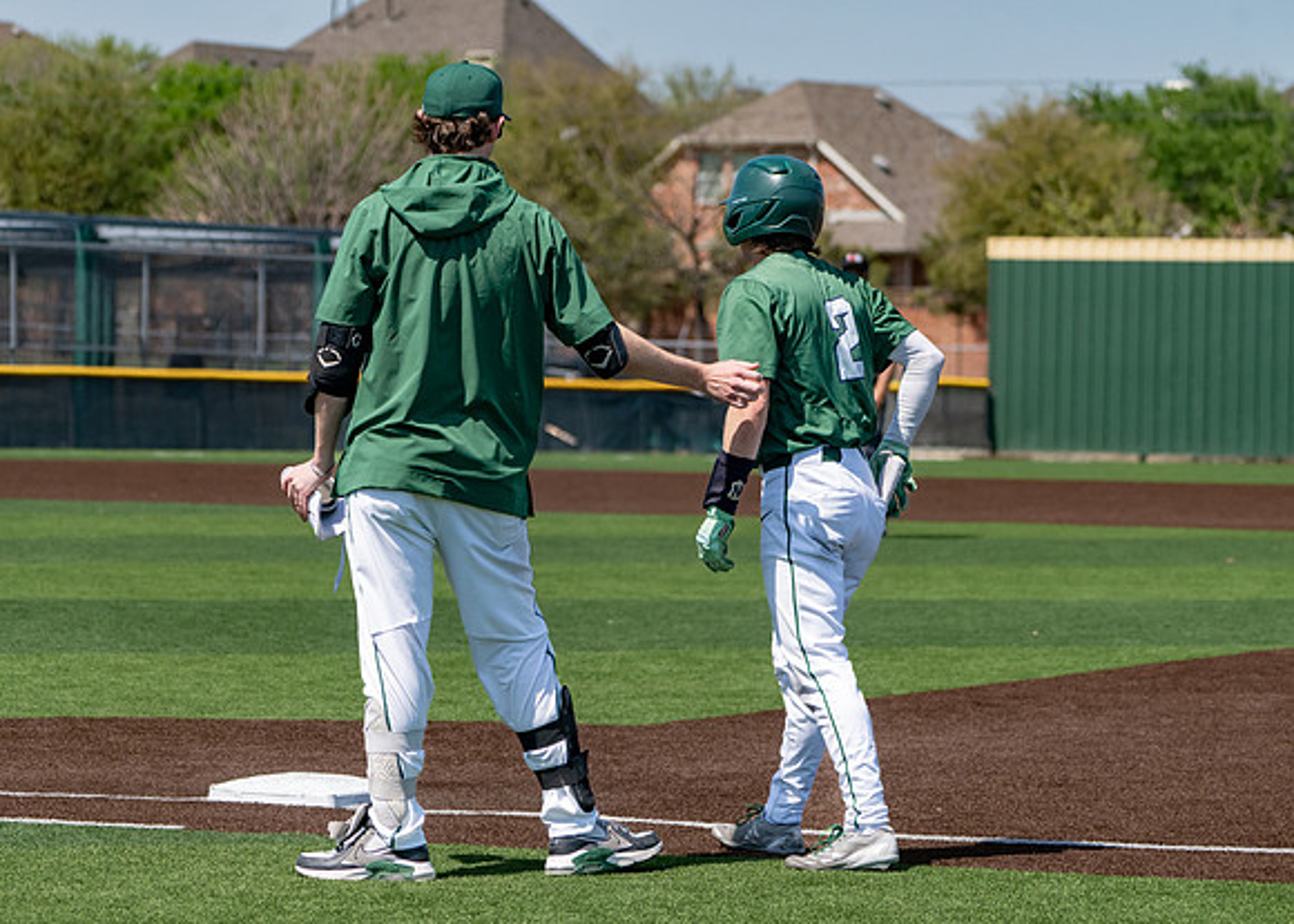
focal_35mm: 180
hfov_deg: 11.1
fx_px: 6628
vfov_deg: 8.0
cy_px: 457
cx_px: 599
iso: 800
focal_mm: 162
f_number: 6.3
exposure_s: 1/2500
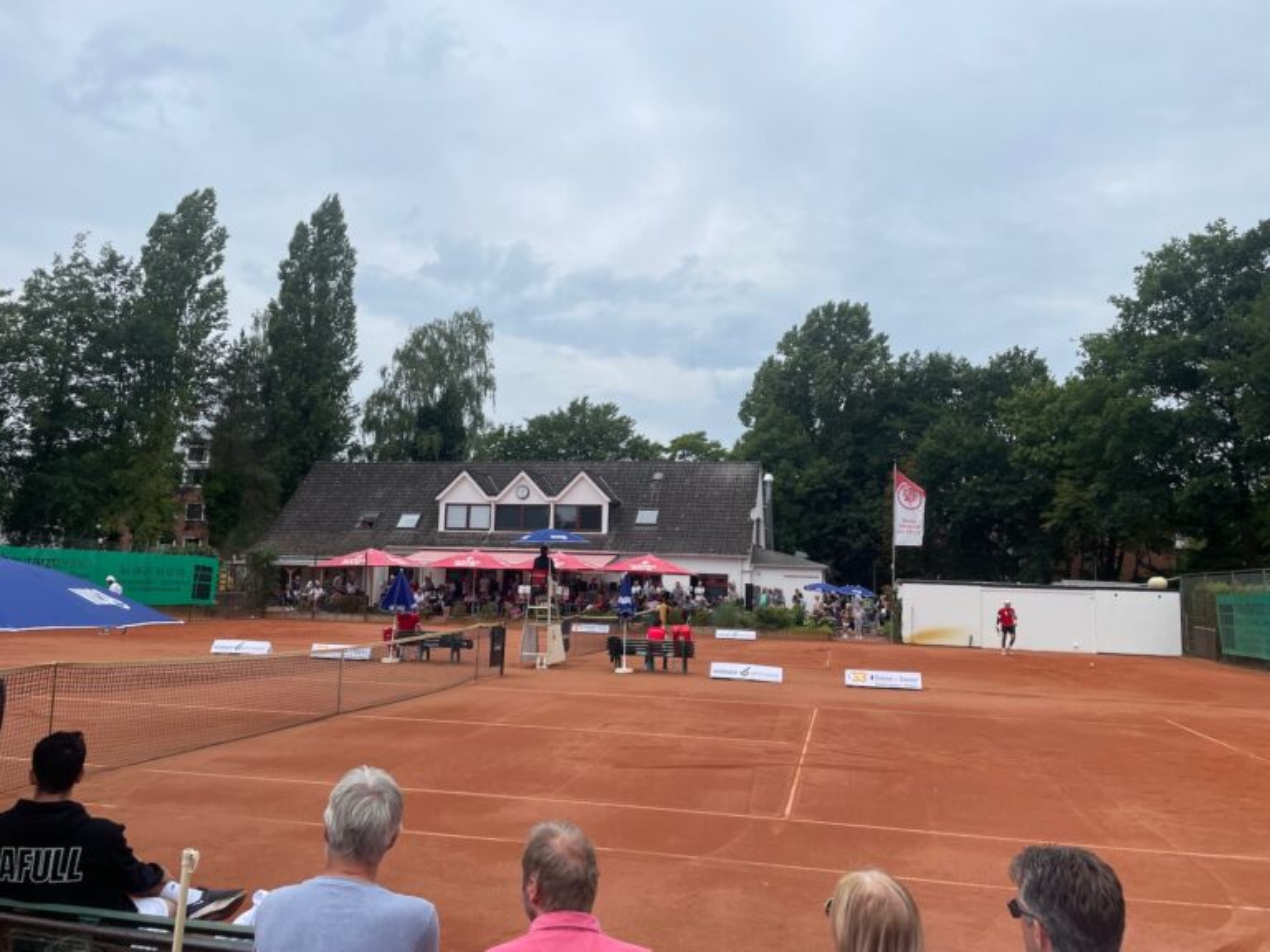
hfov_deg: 67.3
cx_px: 635
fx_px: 954
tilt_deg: +5.4
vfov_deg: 53.1
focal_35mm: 26
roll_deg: -1.6
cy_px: 476
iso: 32
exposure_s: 1/4292
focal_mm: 4.2
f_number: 1.6
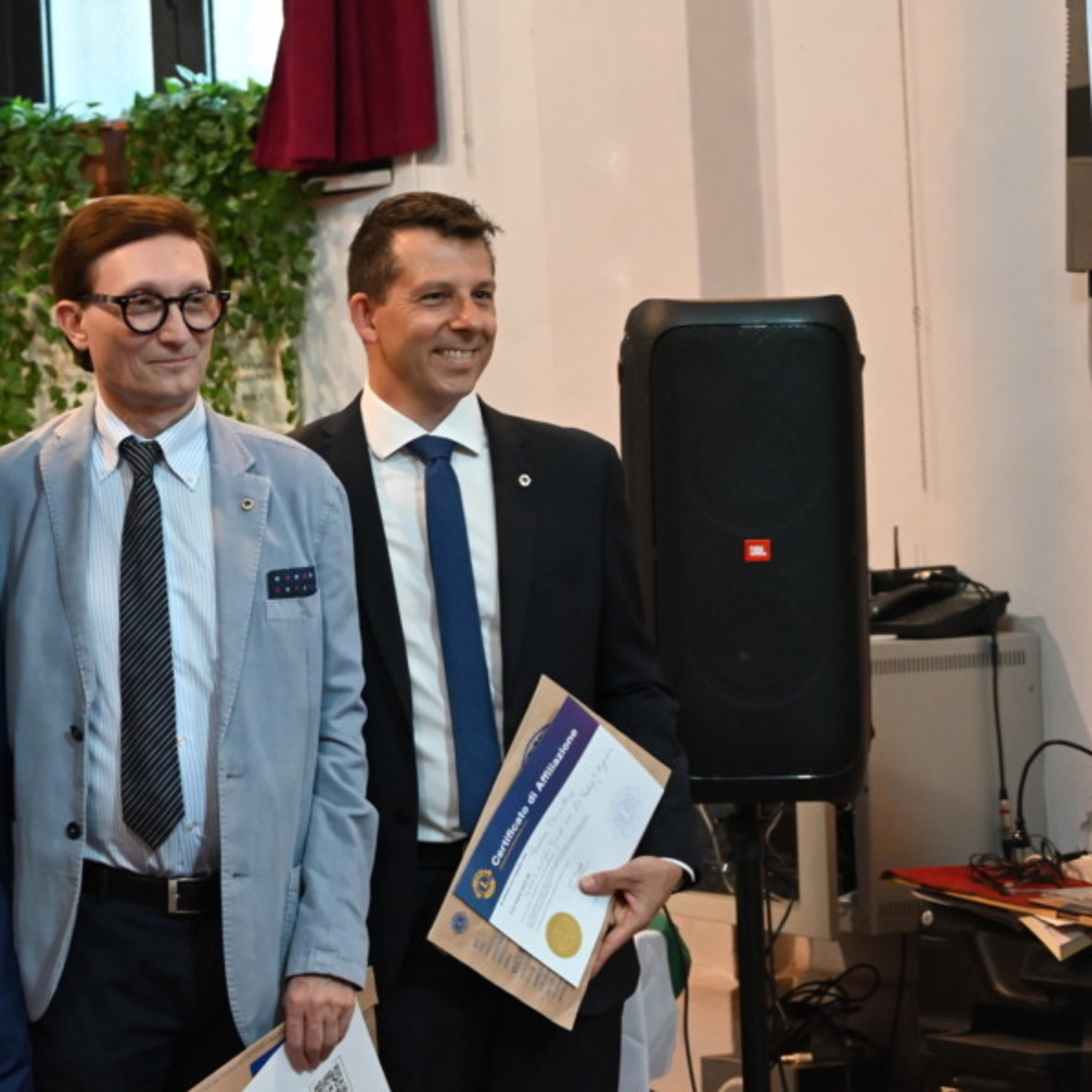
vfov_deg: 15.4
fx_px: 4033
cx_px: -7
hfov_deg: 15.1
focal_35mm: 113
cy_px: 381
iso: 3200
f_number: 6
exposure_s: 1/100
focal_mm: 62
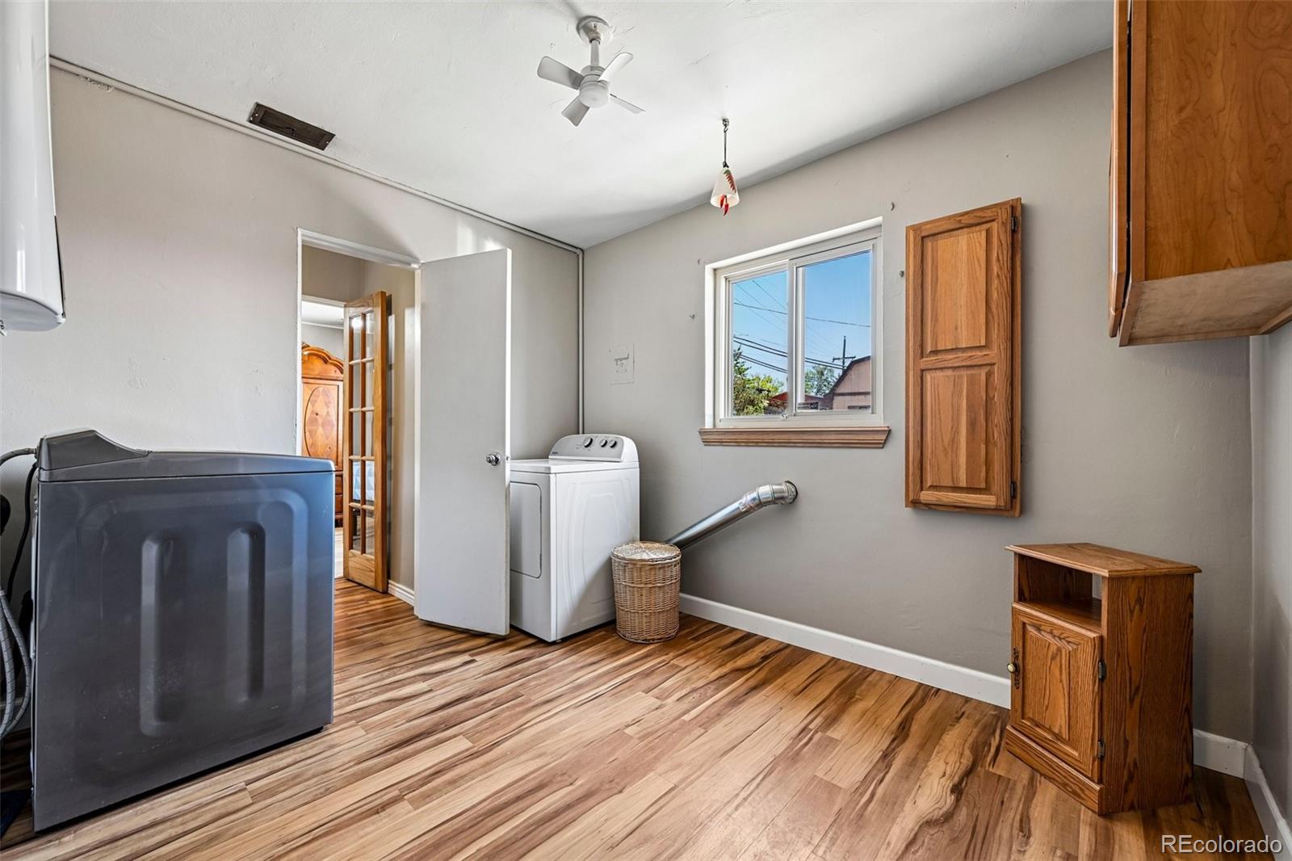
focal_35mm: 14
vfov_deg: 81.2
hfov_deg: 104.3
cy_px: 430
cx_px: 646
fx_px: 502
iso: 400
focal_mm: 14
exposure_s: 1/13
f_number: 10
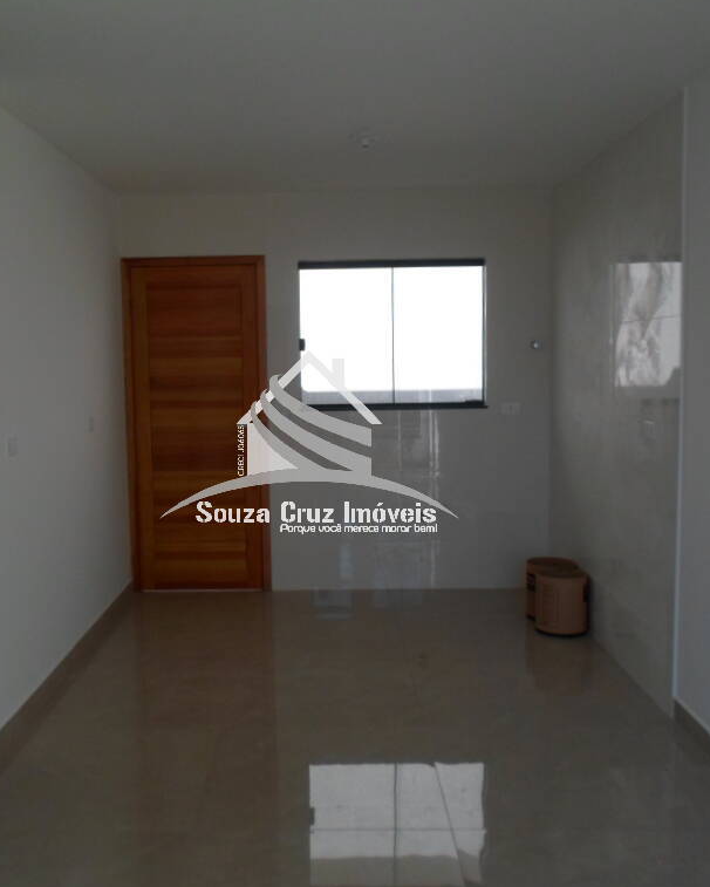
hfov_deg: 44.5
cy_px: 443
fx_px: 866
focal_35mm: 33
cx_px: 309
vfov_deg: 54.2
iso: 80
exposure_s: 1/350
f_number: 2.5
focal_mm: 4.5
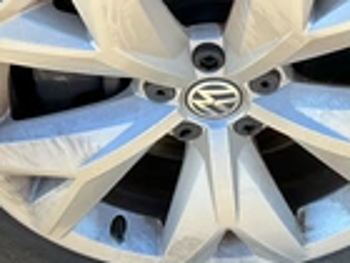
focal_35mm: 80
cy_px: 15
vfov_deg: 18.1
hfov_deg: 24.3
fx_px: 809
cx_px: 230
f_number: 1.8
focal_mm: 3
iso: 25
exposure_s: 1/226
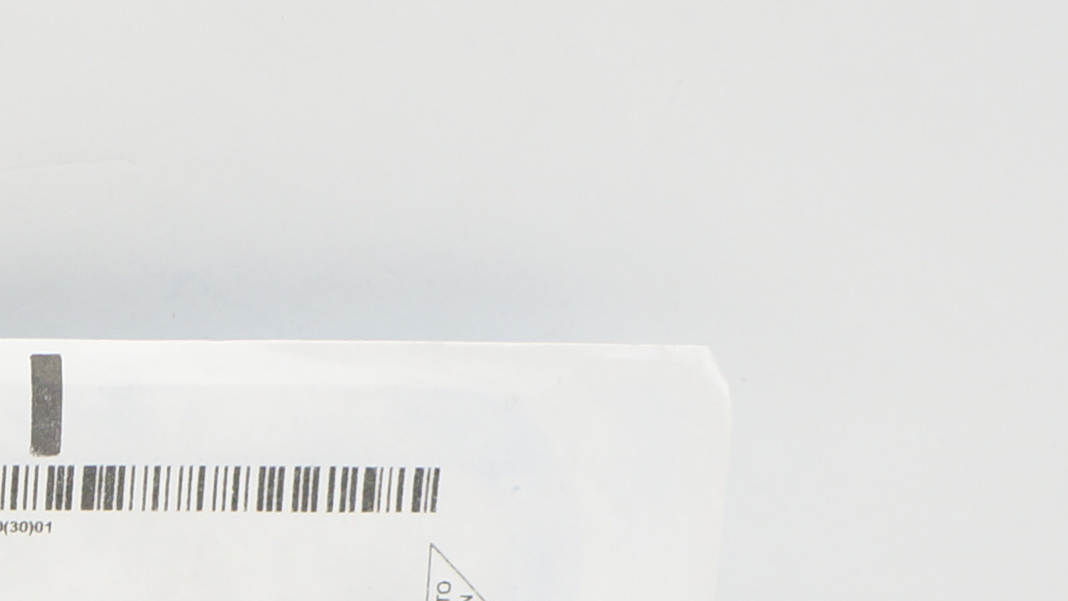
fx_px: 3200
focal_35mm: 113
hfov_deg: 17.5
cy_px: 660
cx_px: -406
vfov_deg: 10.6
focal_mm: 18
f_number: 6.3
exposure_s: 1/30
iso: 200
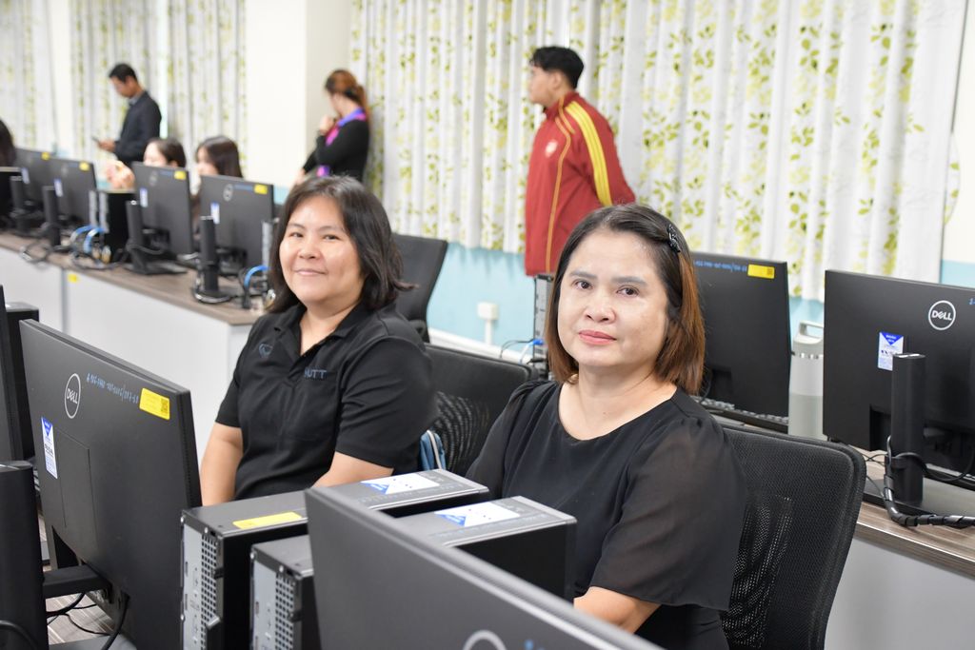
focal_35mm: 52
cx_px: 488
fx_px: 1408
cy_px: 325
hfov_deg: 38.2
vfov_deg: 26.0
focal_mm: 35
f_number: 4.2
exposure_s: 1/60
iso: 3600
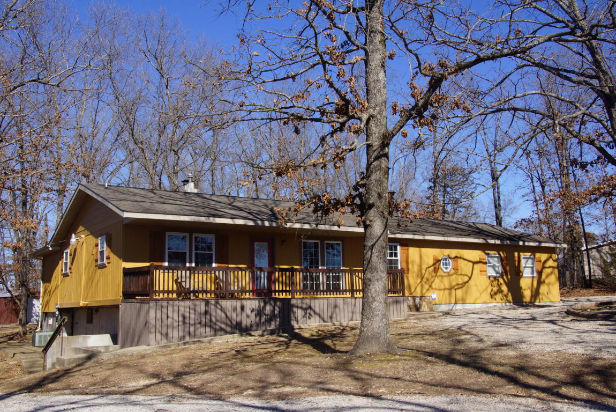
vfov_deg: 36.9
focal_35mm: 36
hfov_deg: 53.1
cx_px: 308
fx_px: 616
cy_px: 206
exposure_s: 1/160
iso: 100
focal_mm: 24
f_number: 13
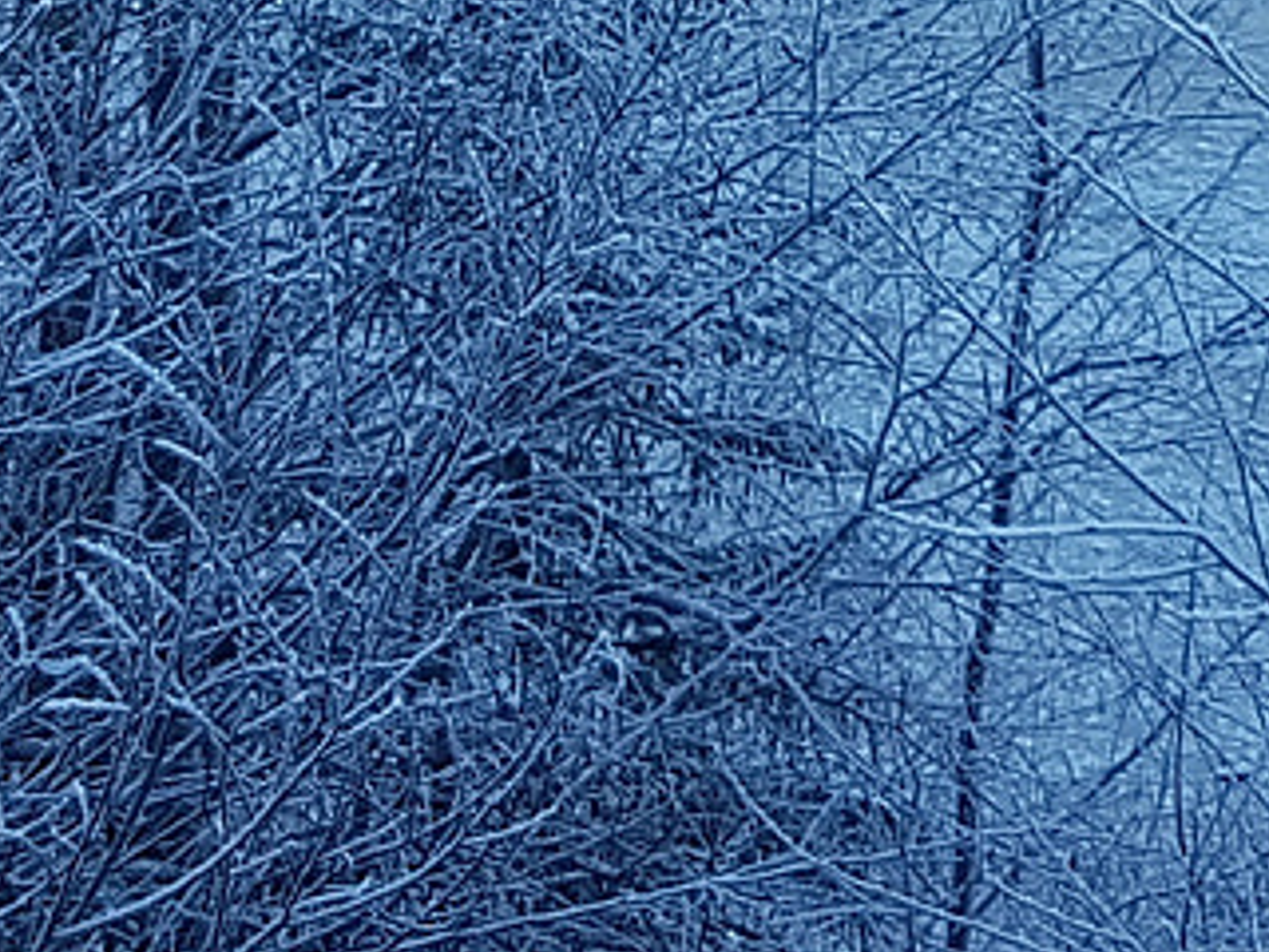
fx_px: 4766
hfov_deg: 14.9
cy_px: -817
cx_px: 1253
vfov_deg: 10.6
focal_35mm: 130
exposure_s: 1/363
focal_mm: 4.2
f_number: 1.7
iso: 50
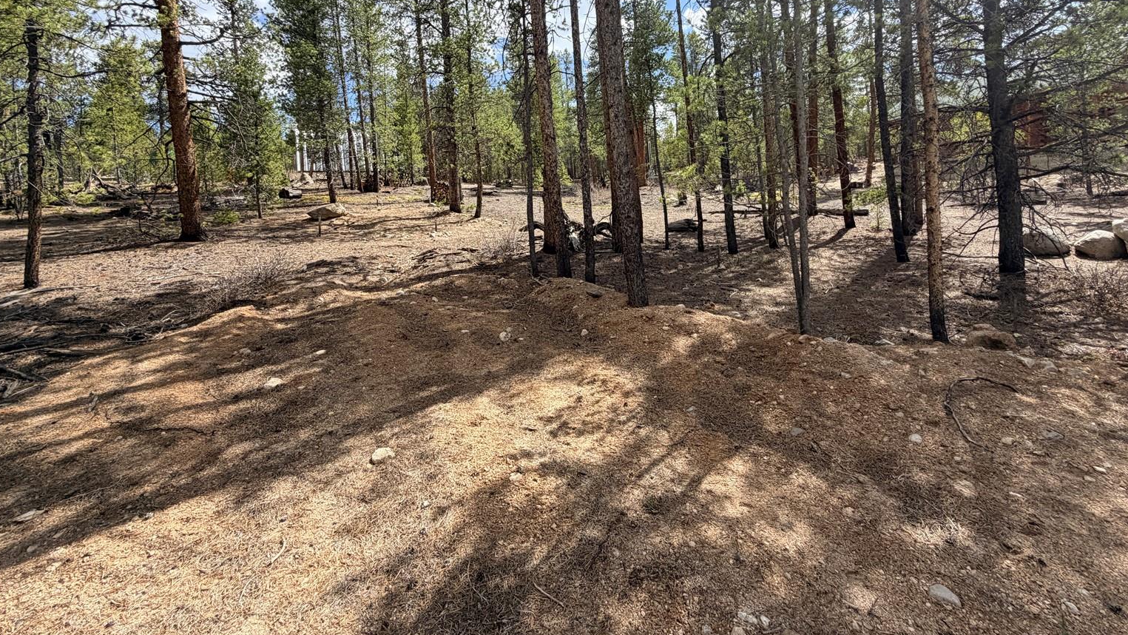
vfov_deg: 65.6
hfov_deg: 99.3
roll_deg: +3.4
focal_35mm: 16
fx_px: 479
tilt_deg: -1.4
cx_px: 586
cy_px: 221
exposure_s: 1/658
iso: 40
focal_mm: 2.22
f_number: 2.2
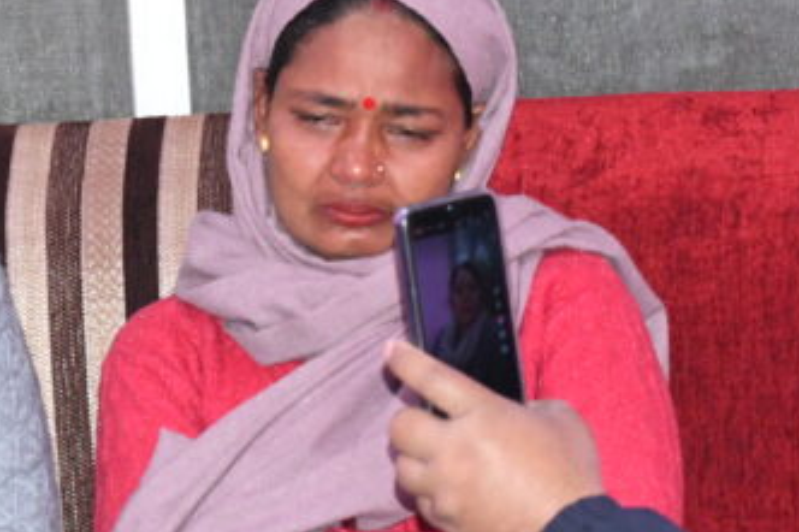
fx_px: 6167
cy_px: 380
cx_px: 101
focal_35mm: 278
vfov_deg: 4.9
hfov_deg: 7.4
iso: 4000
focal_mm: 80
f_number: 5.6
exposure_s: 1/125
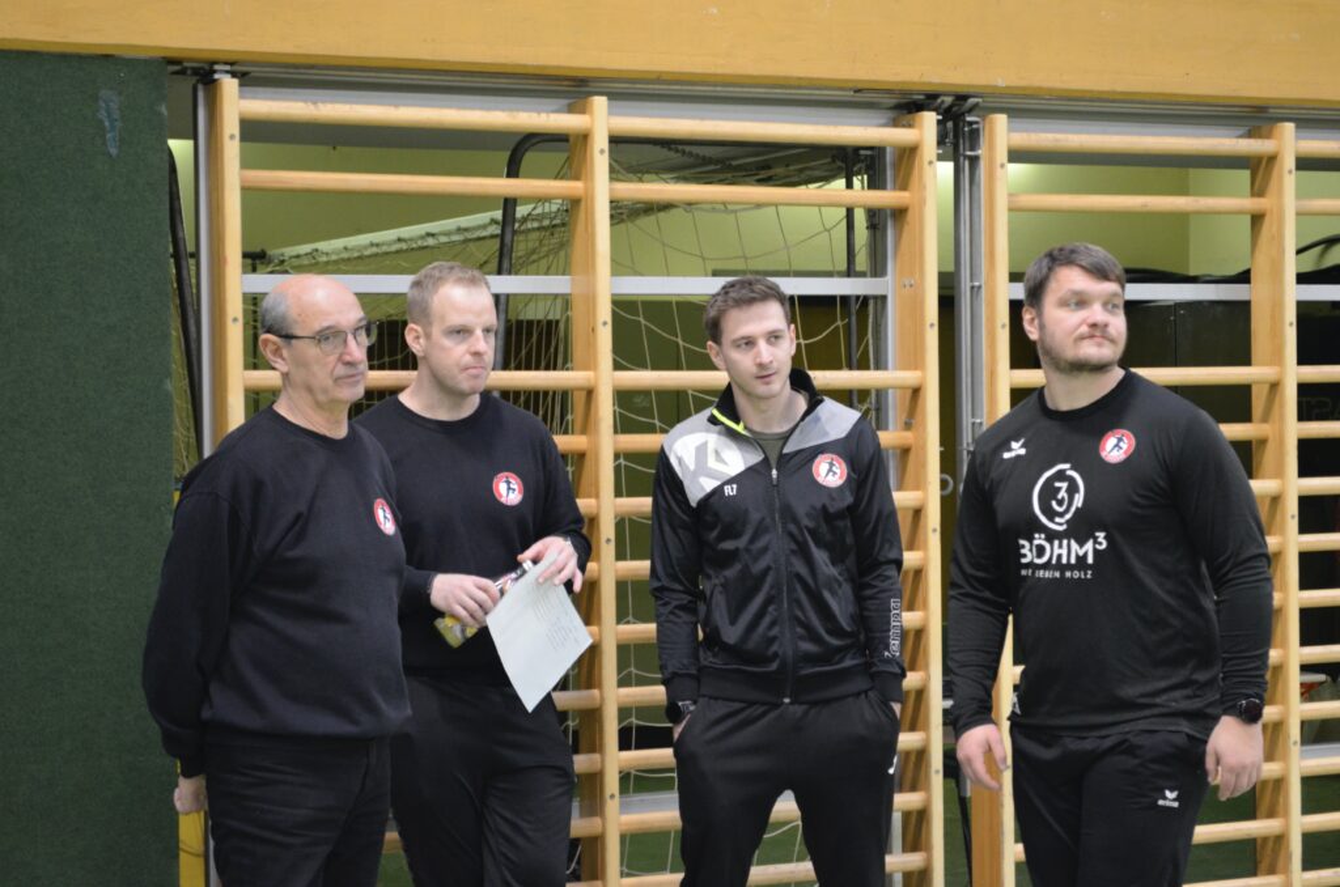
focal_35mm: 72
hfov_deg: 28.1
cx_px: 670
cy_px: 444
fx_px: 2674
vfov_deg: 18.8
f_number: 5.6
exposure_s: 1/60
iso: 1600
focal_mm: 48
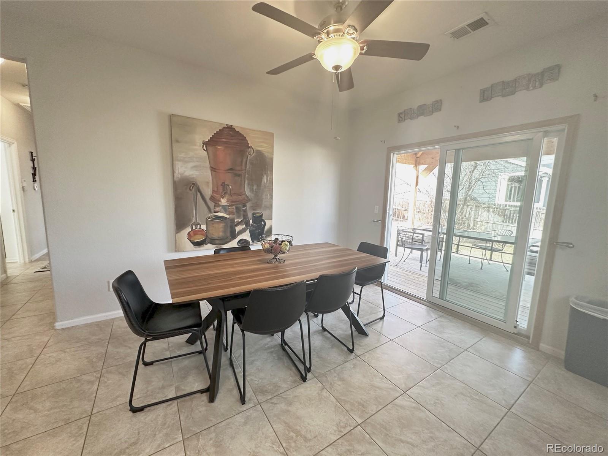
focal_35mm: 14
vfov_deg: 85.7
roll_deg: -1.9
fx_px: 246
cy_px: 228
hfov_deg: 102.1
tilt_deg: -7.1
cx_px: 304
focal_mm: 2.22
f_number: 2.2
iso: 250
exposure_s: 1/120
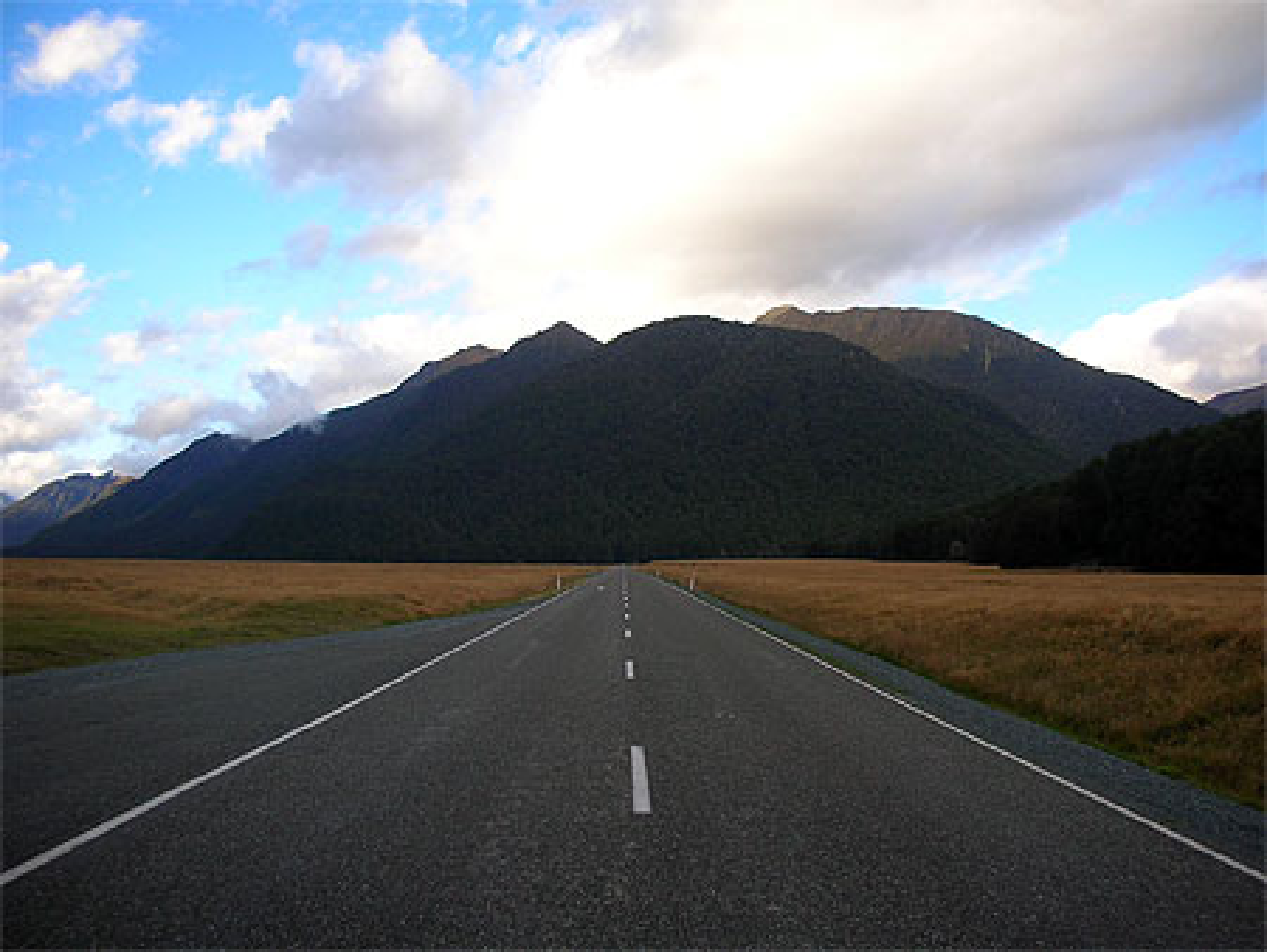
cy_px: 476
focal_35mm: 35
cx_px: 634
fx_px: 1282
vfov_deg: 40.7
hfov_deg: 52.6
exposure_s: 1/195
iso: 50
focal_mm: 5.8
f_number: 3
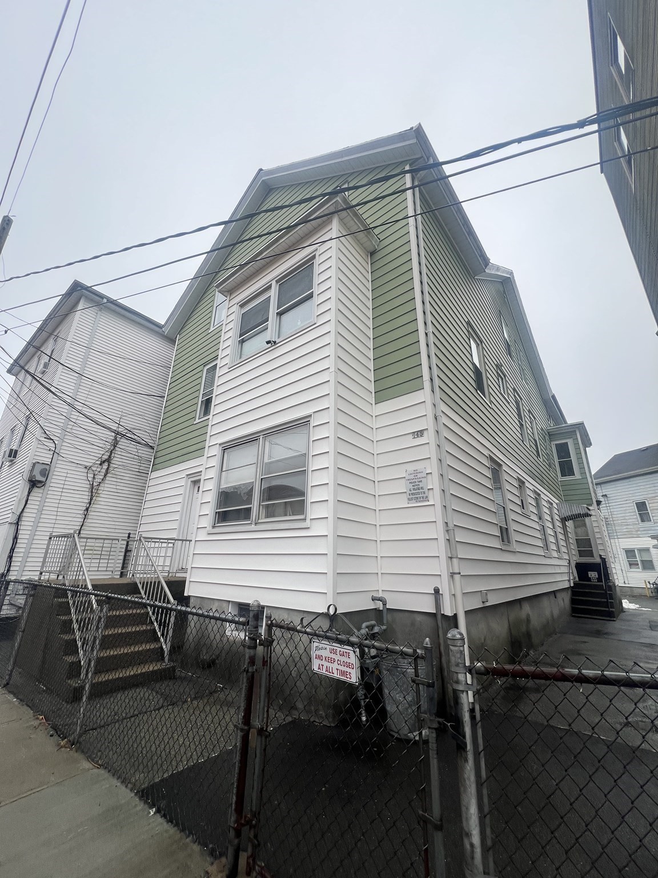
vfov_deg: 106.2
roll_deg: -2.0
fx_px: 329
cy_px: 439
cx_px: 329
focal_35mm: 13
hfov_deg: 89.9
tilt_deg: +21.9
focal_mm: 1.57
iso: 32
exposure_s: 1/139
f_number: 1.8
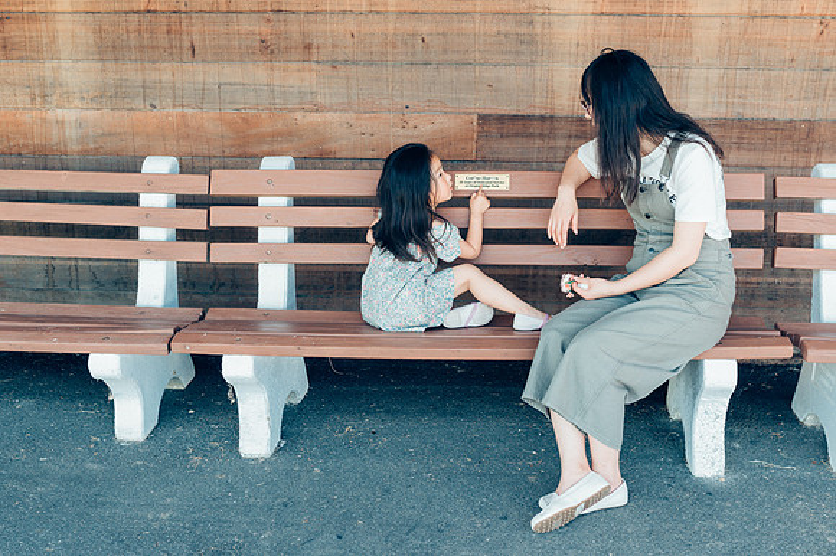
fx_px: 982
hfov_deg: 46.1
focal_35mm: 42
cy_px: 312
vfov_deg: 31.6
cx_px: 433
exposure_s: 1/250
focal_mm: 35
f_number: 3.5
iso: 500
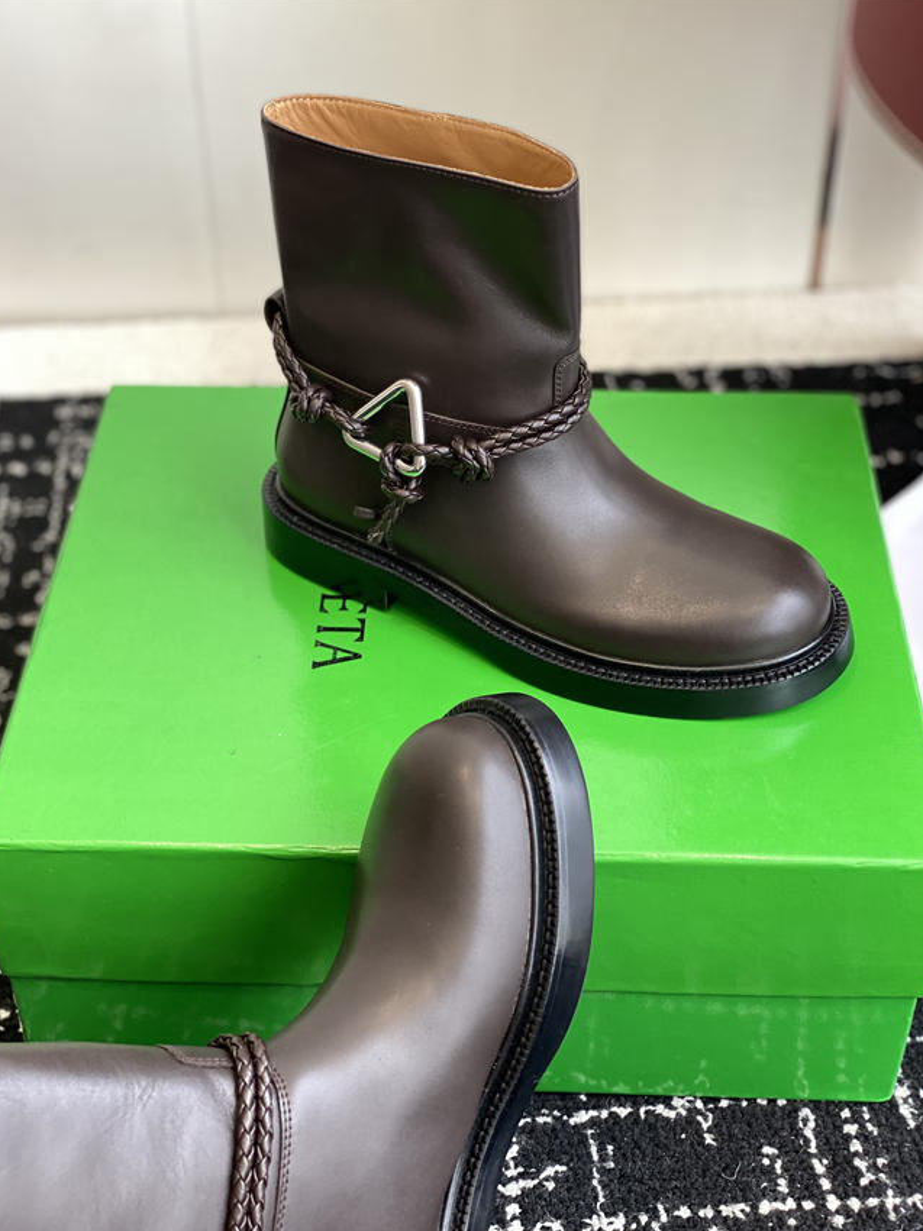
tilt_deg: -39.7
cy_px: 621
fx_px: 1885
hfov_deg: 27.5
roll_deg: -0.1
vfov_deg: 36.2
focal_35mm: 53
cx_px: 458
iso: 64
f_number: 2
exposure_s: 1/122
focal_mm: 6
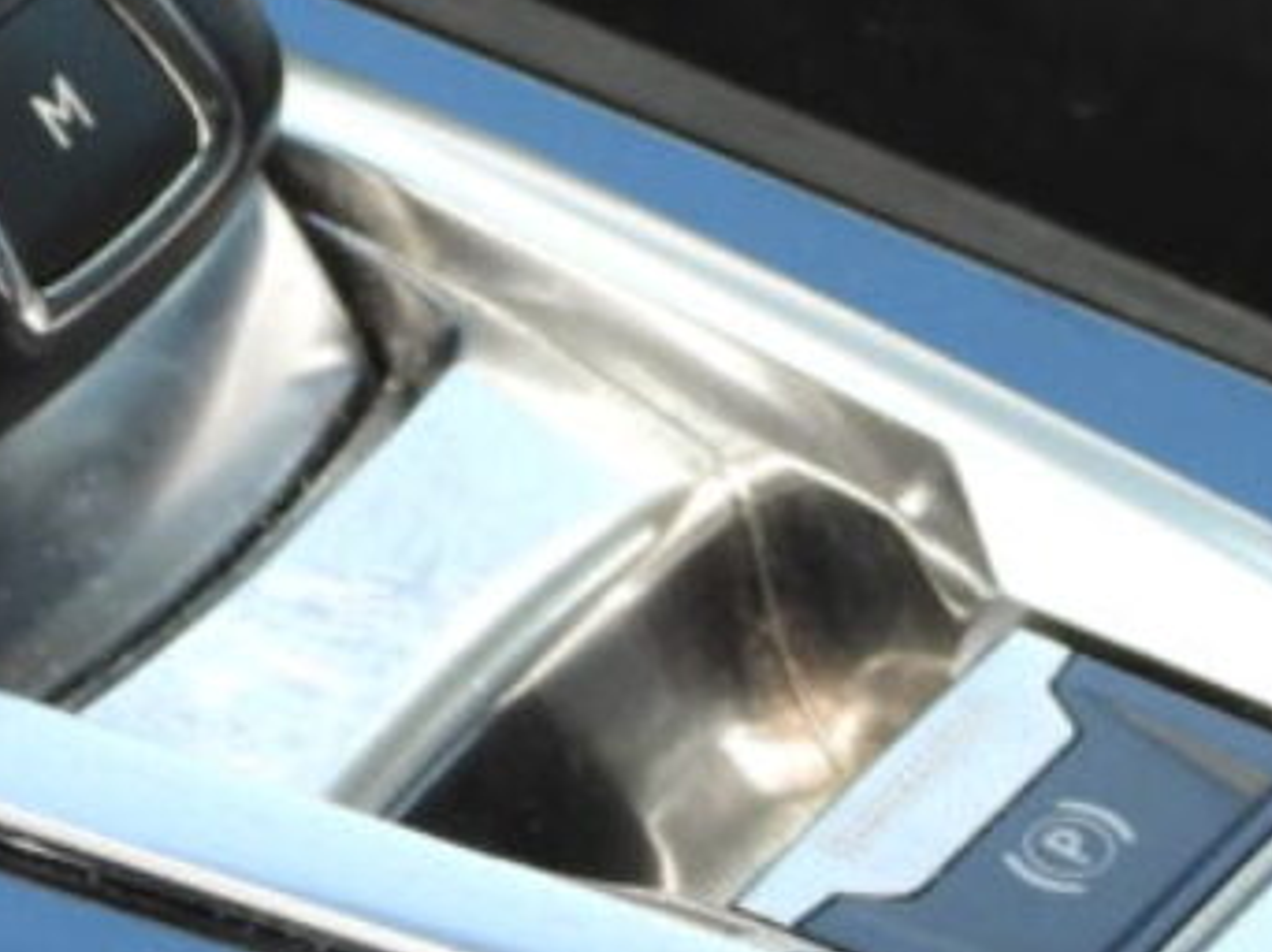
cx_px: 461
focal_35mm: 455
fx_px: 16708
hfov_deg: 4.4
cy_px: 93
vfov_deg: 3.3
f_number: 3.5
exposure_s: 1/80
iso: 100
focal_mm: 17.5
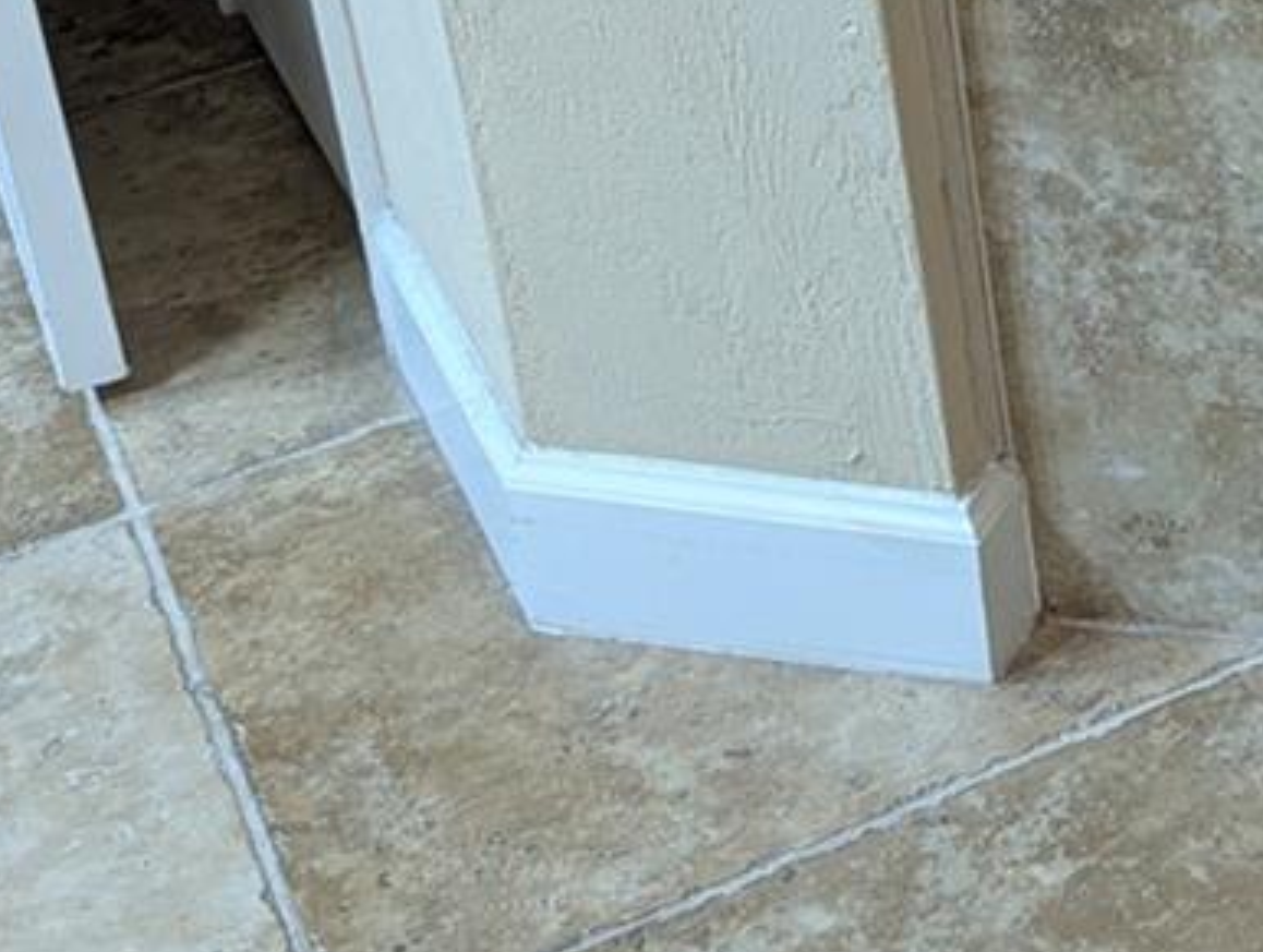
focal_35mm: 99
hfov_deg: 17.4
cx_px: 1993
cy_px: -330
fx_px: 3619
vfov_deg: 14.3
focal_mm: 6.81
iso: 55
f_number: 1.85
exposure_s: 1/24
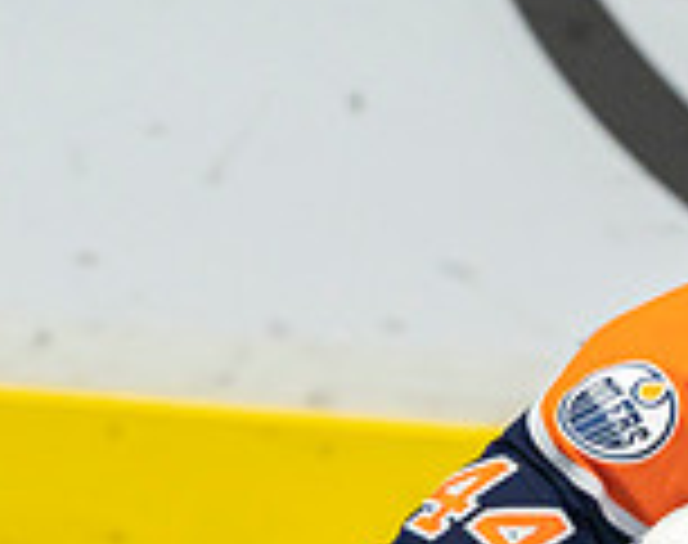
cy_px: 876
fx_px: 54855
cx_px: 809
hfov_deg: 0.7
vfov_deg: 0.6
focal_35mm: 2706
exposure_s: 1/800
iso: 1600
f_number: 4
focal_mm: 600
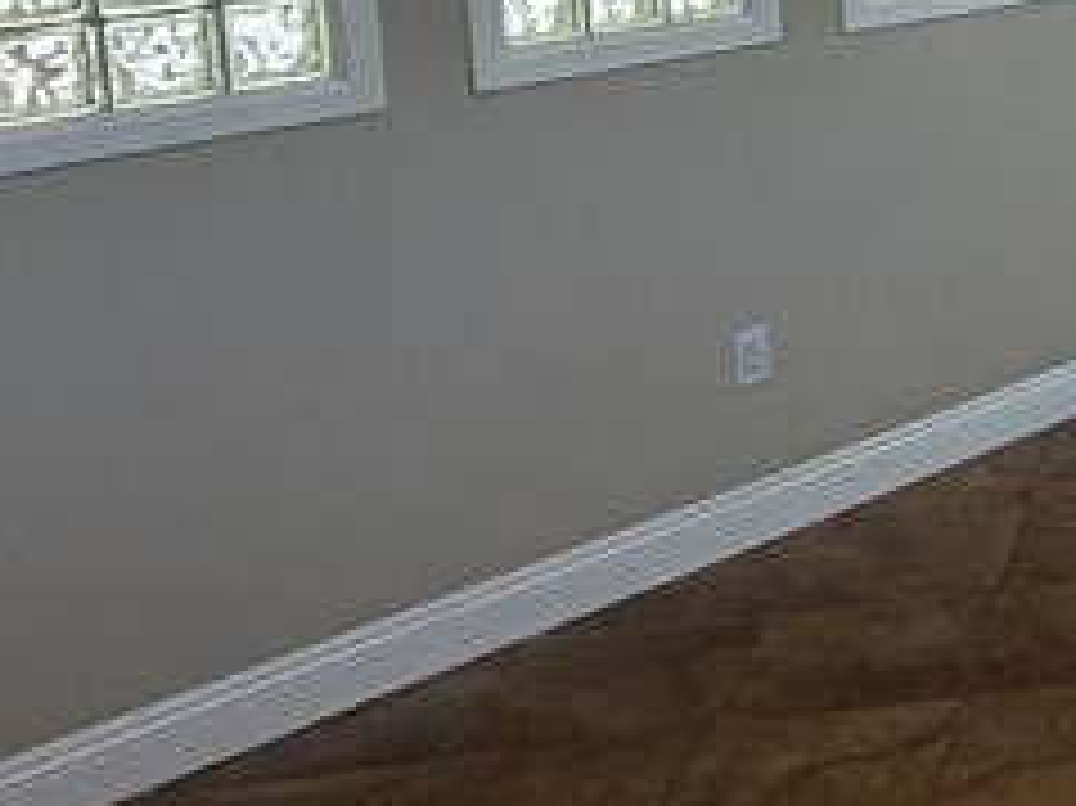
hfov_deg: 23.6
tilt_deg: -7.1
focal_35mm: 60
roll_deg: +0.0
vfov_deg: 22.9
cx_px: 1724
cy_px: -86
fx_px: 1864
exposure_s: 1/120
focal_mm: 2.22
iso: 200
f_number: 2.2
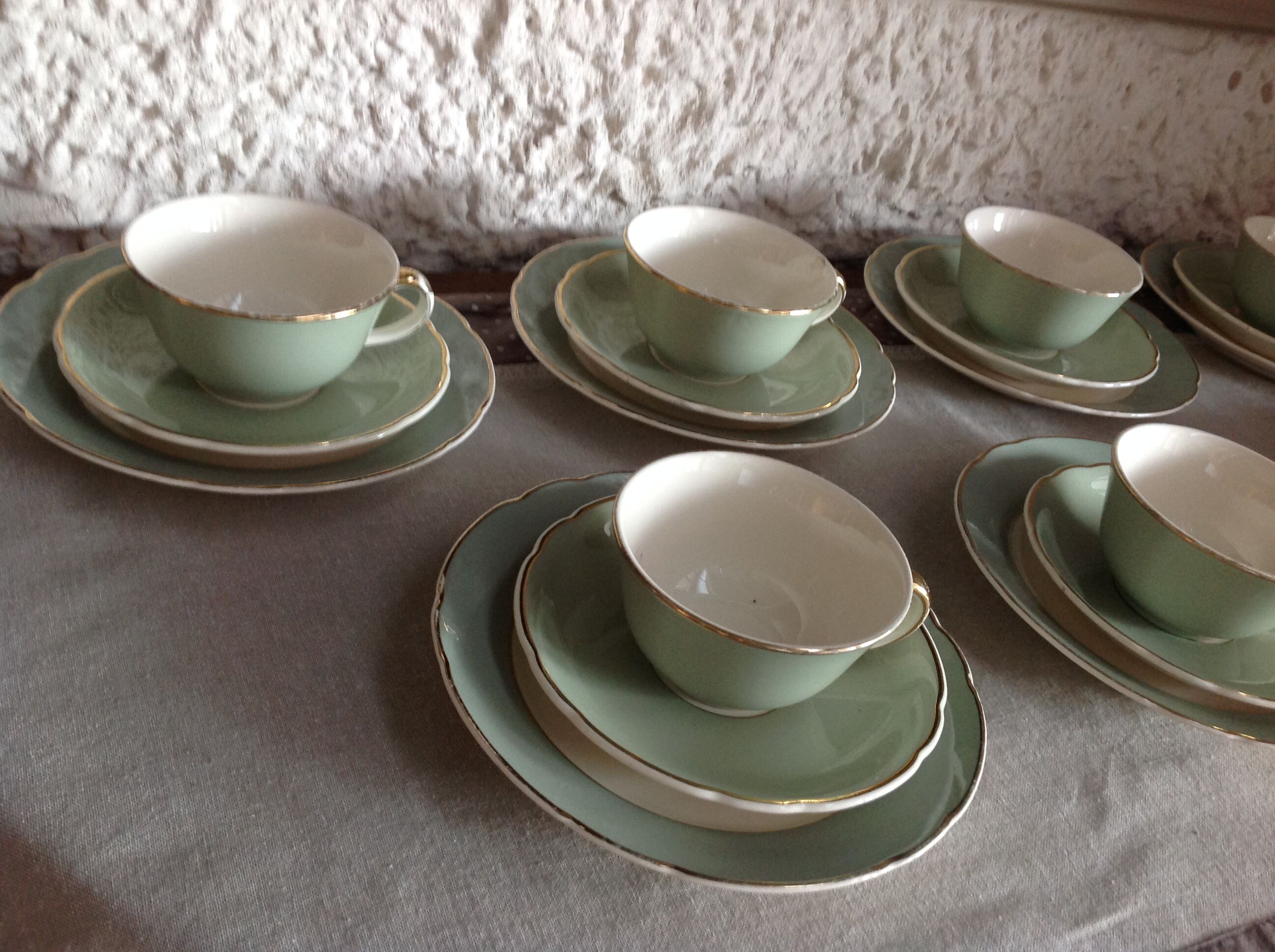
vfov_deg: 40.6
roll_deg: -16.2
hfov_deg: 52.7
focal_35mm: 35
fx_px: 1287
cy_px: 476
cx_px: 638
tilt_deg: -35.7
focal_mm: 4.28
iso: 125
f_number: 2.4
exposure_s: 1/15
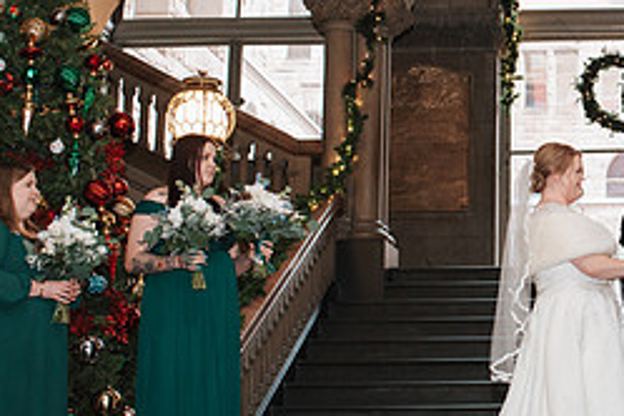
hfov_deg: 23.0
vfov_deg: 16.2
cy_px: 159
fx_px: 1456
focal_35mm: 84
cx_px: 654
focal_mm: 35
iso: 1000
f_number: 3.5
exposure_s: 1/200
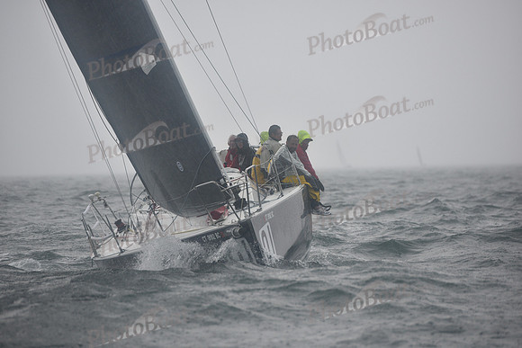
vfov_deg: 6.9
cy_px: 174
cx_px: 261
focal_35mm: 200
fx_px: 2901
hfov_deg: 10.3
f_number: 4
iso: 400
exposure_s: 1/640
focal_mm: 200
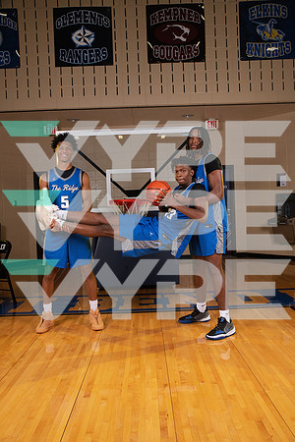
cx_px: 148
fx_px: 393
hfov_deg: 41.1
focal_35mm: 32
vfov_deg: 58.7
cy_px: 221
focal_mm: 32
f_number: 7.1
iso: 320
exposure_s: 1/320
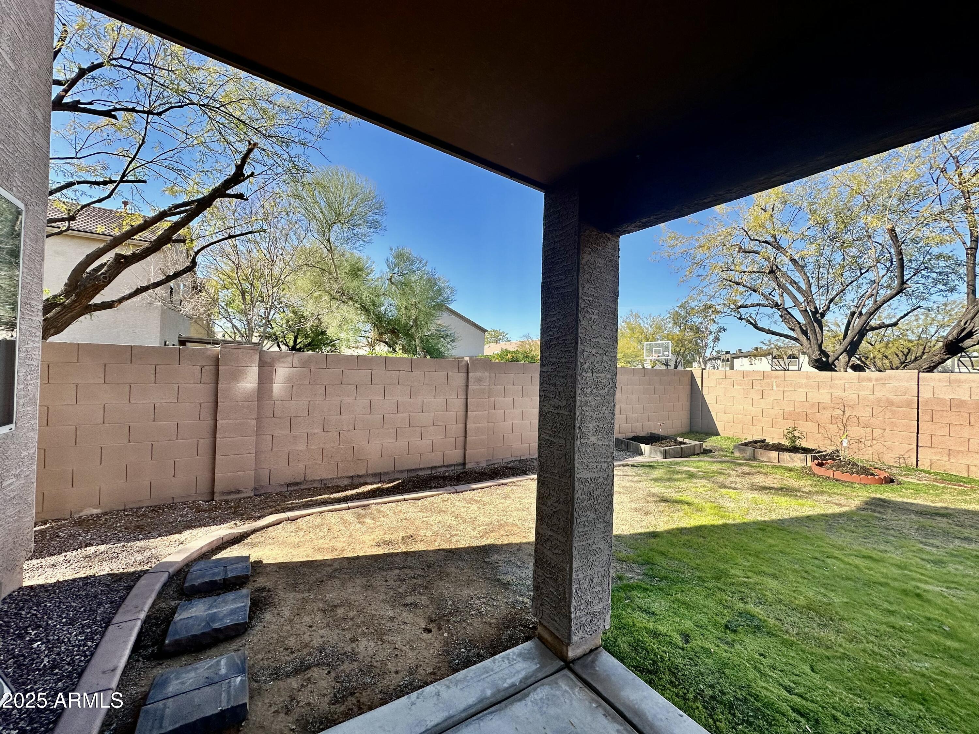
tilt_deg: +0.8
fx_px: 396
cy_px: 367
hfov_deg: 102.1
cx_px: 490
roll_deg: -1.9
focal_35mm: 14
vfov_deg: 85.7
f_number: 2.2
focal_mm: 2.22
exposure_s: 1/910
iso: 40
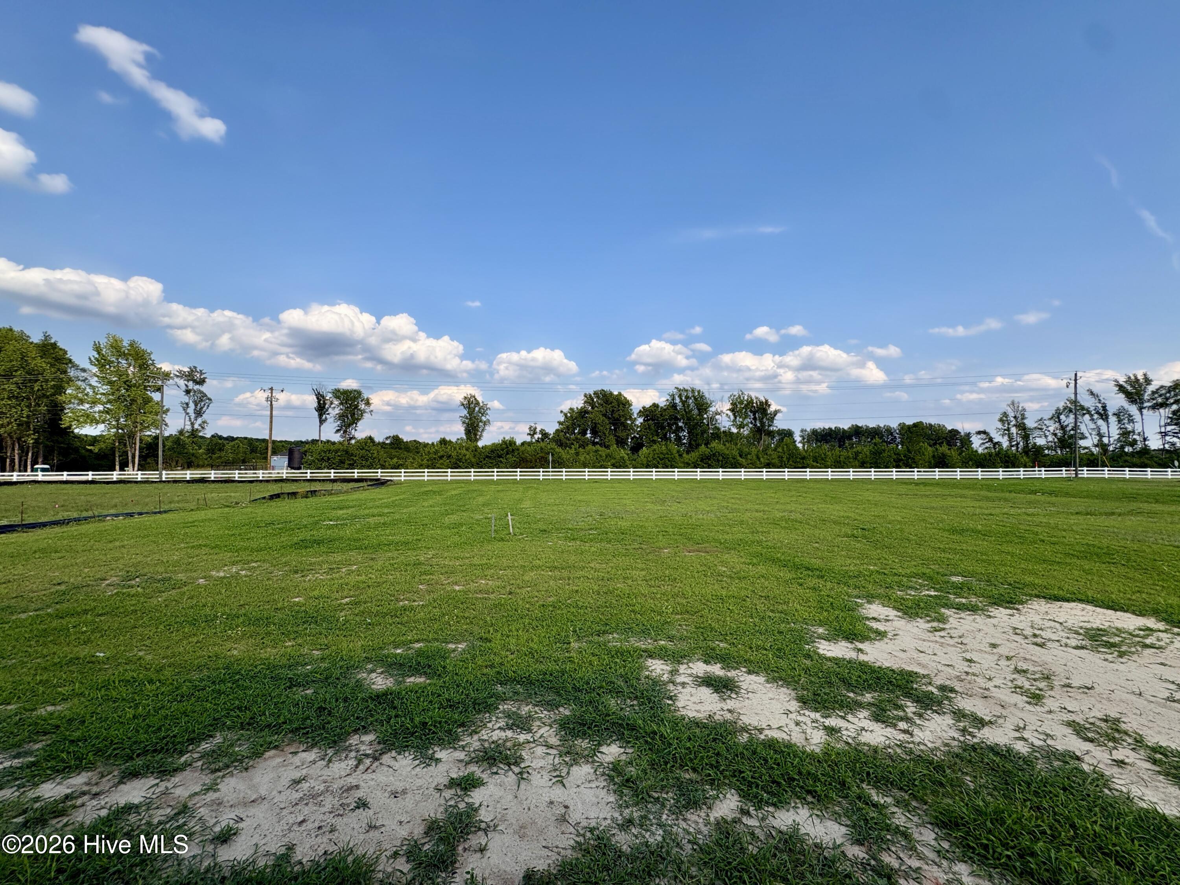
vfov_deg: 85.7
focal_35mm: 14
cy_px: 442
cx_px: 590
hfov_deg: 102.1
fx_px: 477
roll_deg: -0.1
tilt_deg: +3.6
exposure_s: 1/2208
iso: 50
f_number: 2.2
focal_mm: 2.22
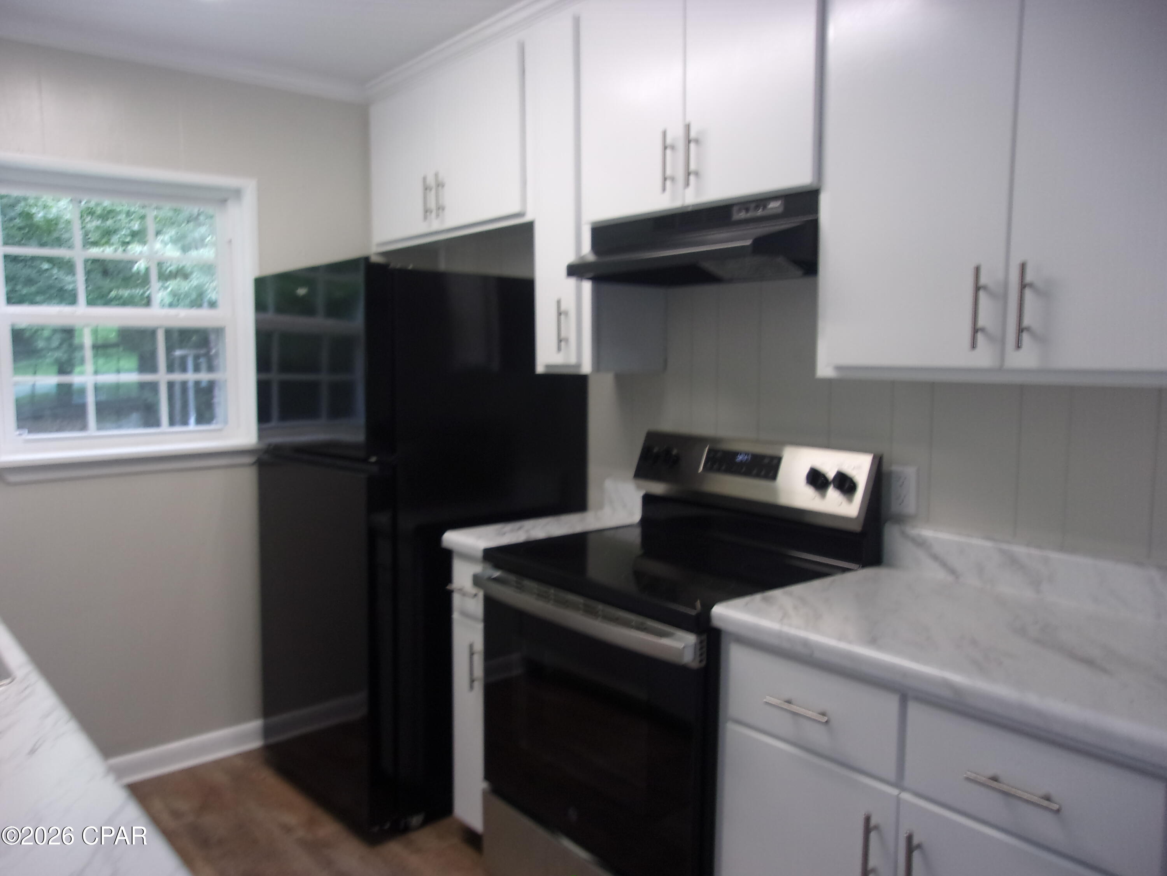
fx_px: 910
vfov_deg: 51.4
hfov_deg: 65.3
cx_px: 584
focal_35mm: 27
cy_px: 438
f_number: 3
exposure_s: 1/34
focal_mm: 4.9
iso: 101
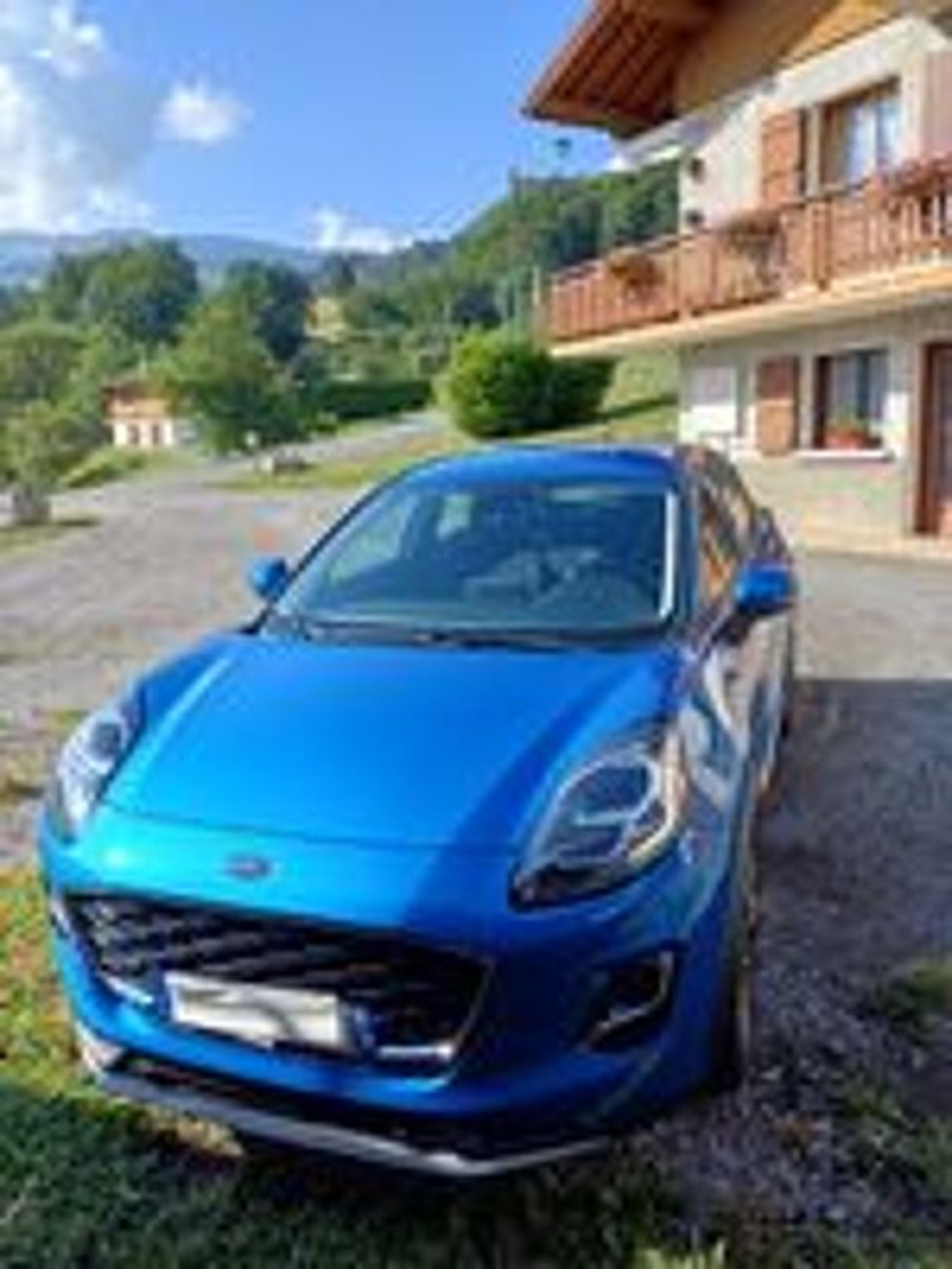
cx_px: 476
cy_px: 634
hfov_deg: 54.9
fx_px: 917
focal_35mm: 25
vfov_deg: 69.4
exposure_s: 1/646
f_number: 1.8
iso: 50
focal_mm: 4.65
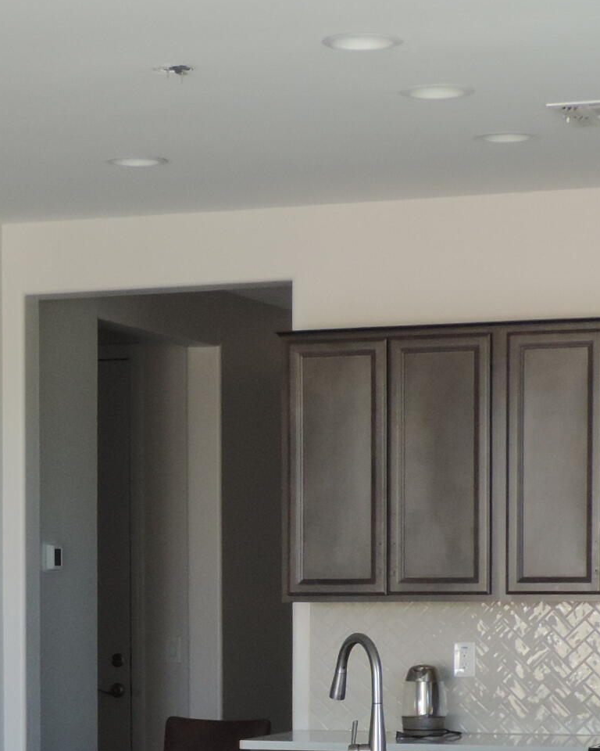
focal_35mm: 122
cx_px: 80
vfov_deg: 15.5
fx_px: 2708
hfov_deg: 12.6
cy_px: 770
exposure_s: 1/50
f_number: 3.3
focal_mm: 7.1
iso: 220
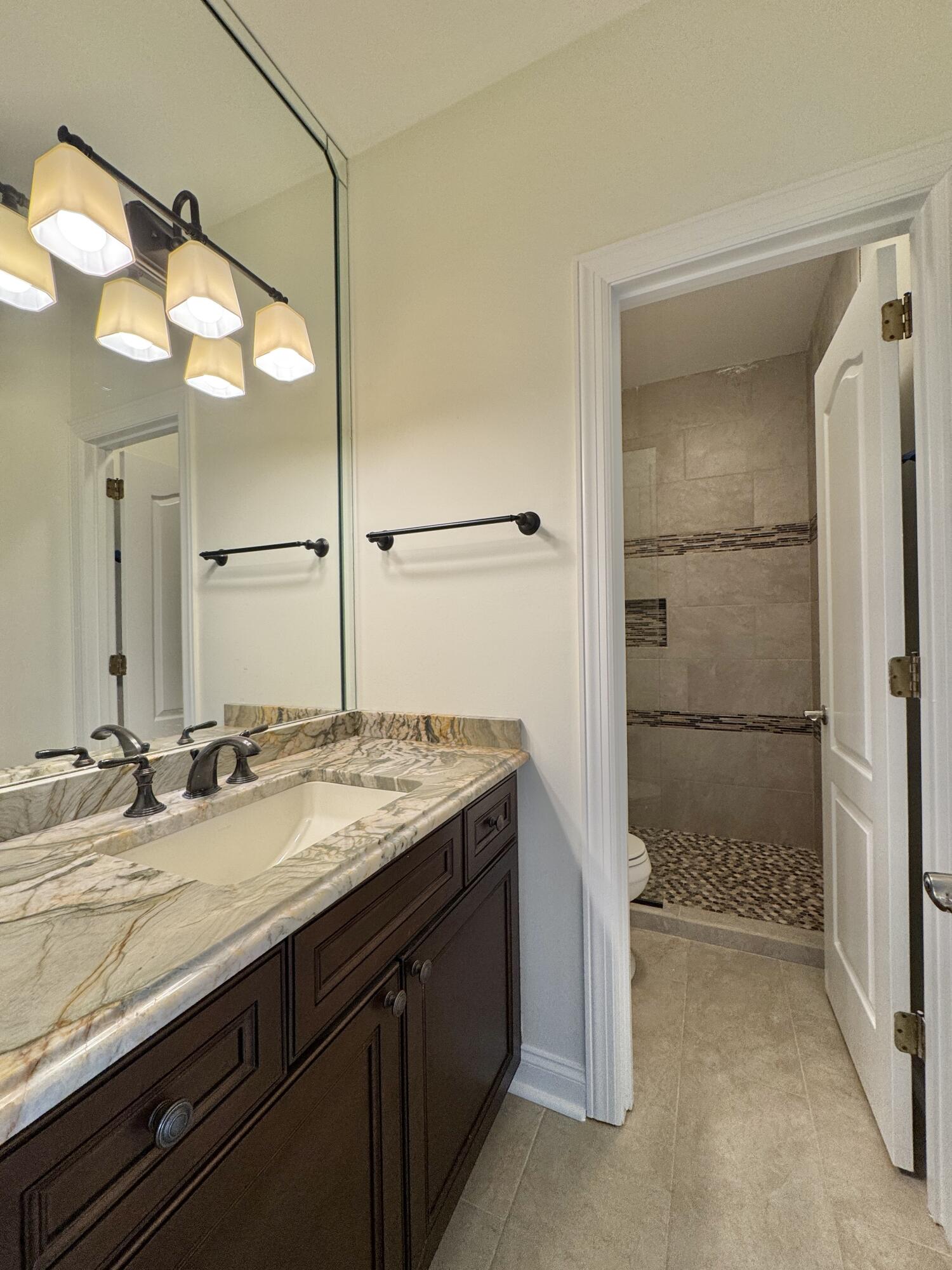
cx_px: 476
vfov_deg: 102.1
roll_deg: +1.3
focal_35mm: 14
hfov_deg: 85.7
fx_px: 513
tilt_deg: -0.2
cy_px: 635
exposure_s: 1/120
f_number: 2.2
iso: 100
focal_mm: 2.22
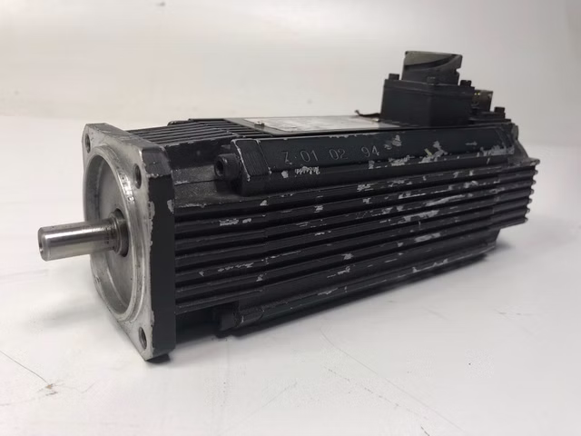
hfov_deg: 63.4
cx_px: 290
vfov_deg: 49.7
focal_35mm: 28
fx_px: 470
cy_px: 218
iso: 25
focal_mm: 4
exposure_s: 1/50
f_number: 1.8
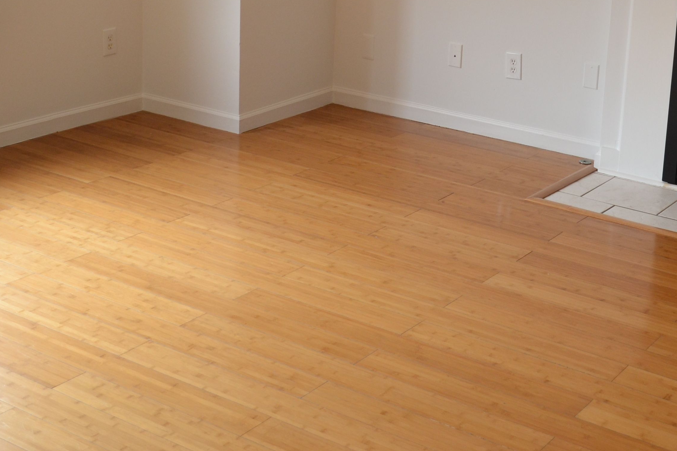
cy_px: 1
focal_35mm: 61
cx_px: 505
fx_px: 1147
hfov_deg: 32.3
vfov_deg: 21.5
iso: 400
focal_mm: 20
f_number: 5.6
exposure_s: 1/125
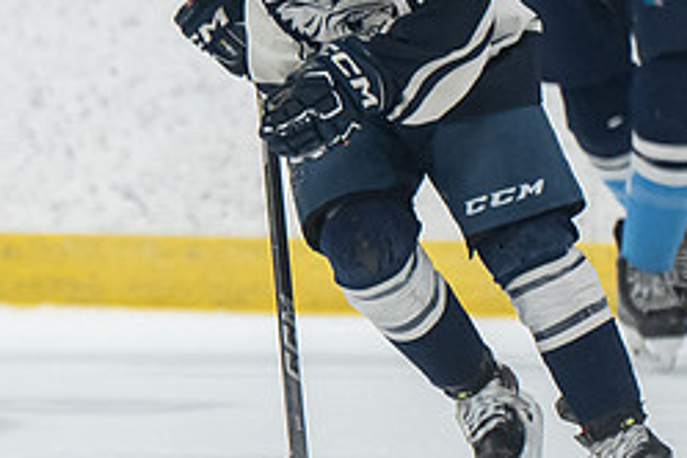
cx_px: 223
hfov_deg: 3.1
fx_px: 12804
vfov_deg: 2.0
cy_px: 246
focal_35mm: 671
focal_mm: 200
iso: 2500
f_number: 2.8
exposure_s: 1/1000
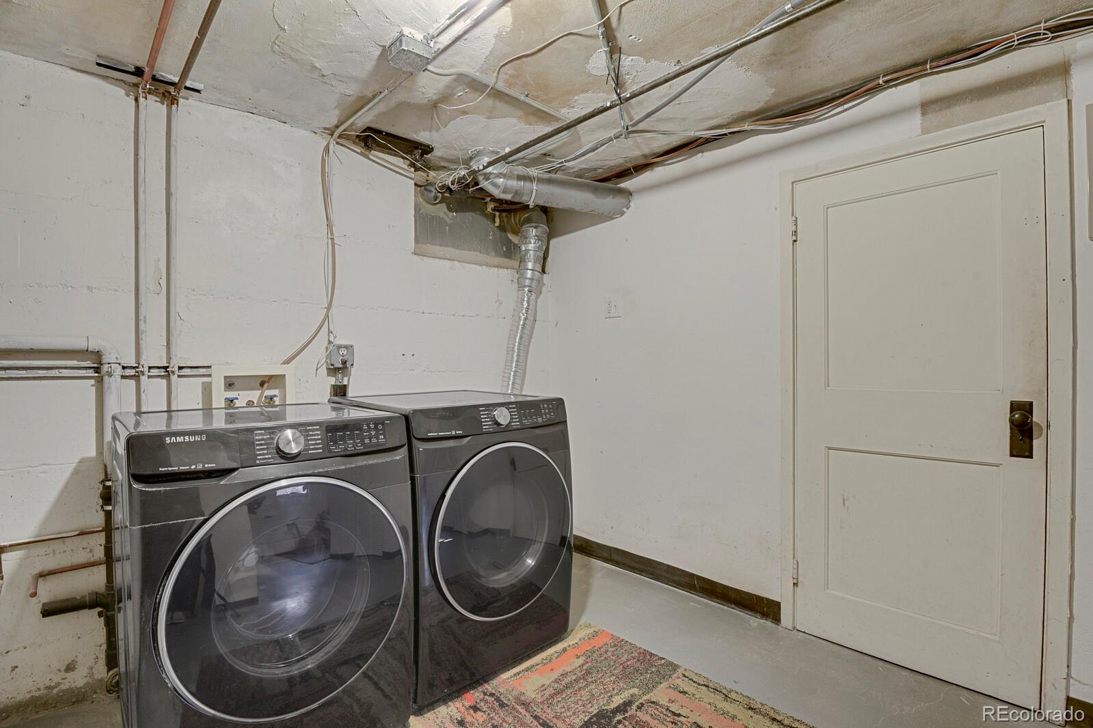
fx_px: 516
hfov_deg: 93.3
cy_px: 364
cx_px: 546
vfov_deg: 70.4
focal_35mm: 17
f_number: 8
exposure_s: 8
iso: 250
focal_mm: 17
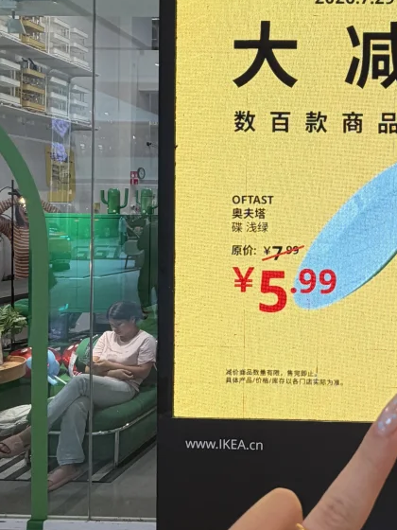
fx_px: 550
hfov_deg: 34.7
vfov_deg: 51.2
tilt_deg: +0.2
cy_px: 224
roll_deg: -1.0
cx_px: 427
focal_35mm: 36
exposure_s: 1/120
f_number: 2.2
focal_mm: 2.22
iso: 80
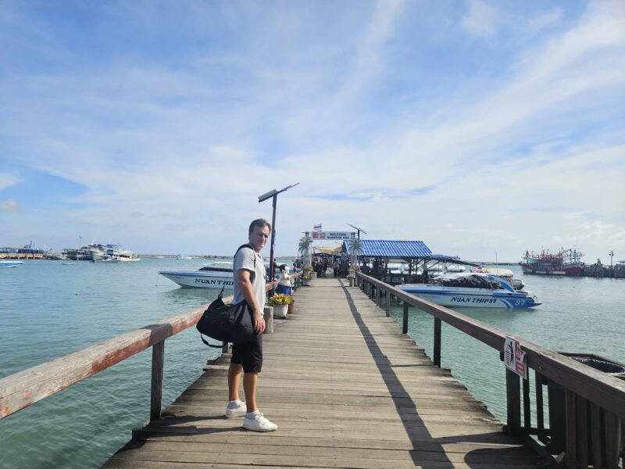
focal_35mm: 23
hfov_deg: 73.9
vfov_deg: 58.9
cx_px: 312
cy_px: 234
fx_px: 415
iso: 25
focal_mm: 5.4
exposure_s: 1/2417
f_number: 1.8
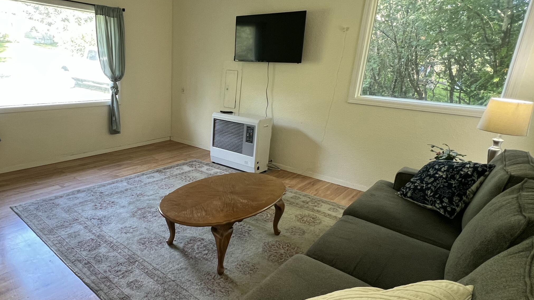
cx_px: 206
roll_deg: -2.4
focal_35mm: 21
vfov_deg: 53.6
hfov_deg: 82.5
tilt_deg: -16.1
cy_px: 155
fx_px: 297
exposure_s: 1/60
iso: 160
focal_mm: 1.57
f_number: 1.8
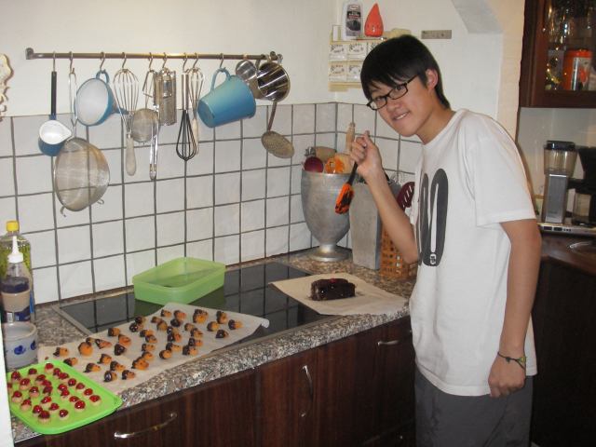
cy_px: 224
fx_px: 654
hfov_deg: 49.0
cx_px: 298
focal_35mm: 38
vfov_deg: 37.7
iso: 100
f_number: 3.3
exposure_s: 1/30
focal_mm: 6.3
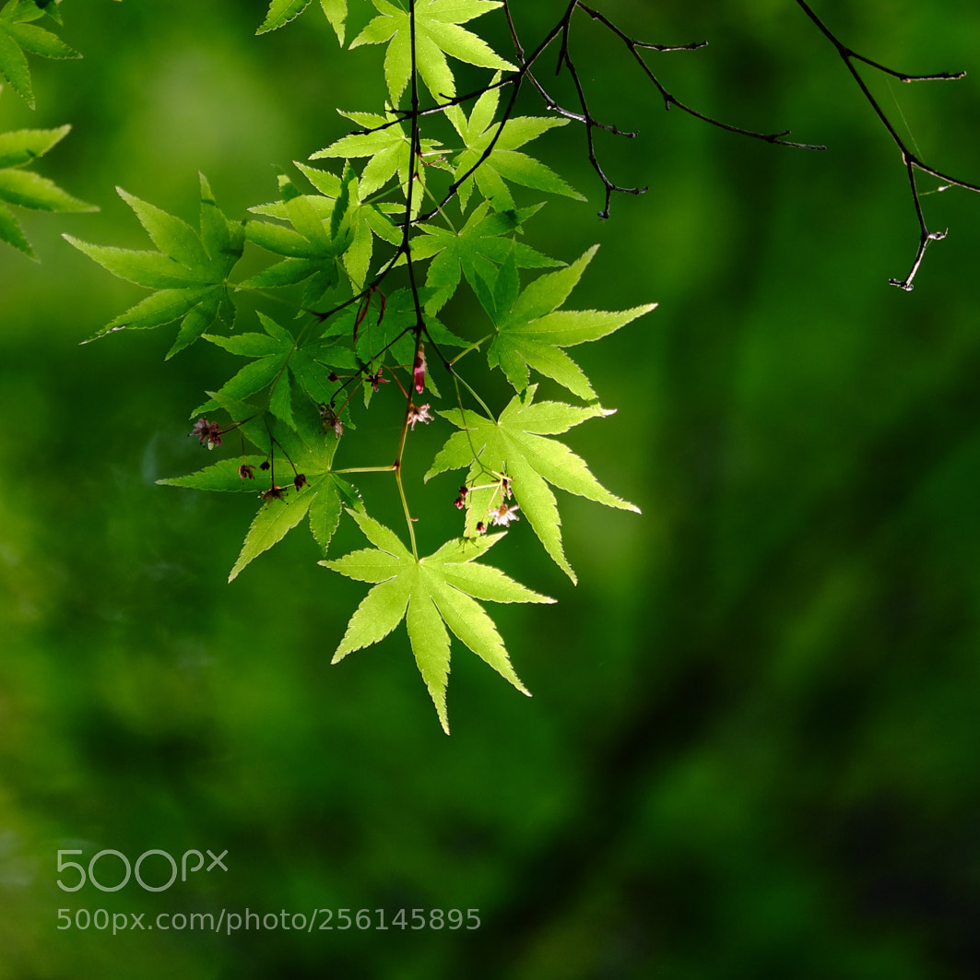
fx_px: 11146
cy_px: 254
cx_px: 491
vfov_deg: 5.0
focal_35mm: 348
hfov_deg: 5.0
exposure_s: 1/180
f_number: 4.7
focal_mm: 181.1
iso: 400
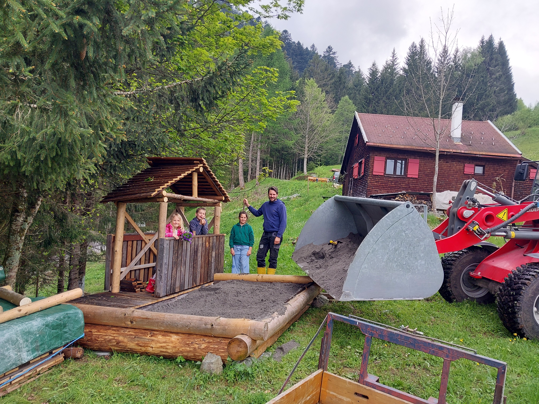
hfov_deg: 65.3
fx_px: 420
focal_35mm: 27
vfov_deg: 51.4
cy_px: 202
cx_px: 270
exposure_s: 1/122
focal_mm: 4
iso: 20
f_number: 1.8
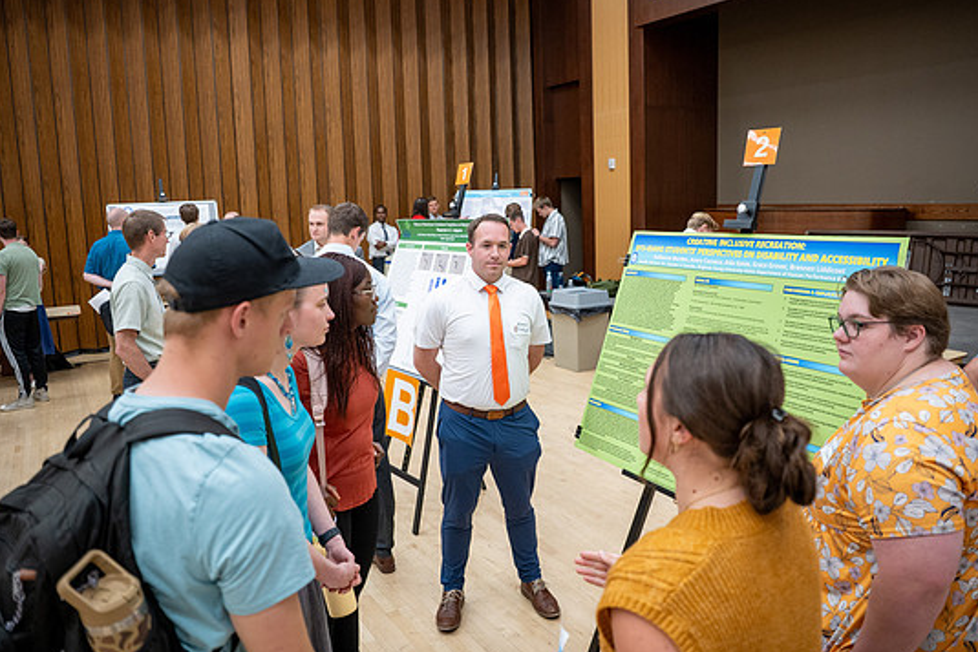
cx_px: 506
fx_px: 706
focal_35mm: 26
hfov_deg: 69.4
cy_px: 313
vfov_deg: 49.6
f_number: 2.8
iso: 1800
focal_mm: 24
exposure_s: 1/200
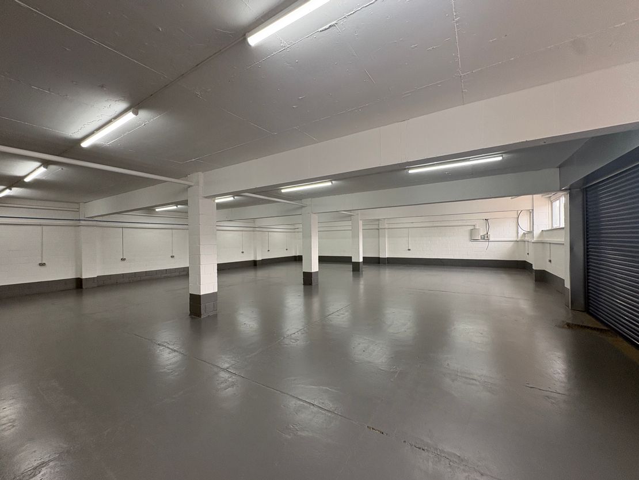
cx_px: 320
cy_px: 240
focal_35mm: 14
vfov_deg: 85.7
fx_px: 258
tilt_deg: +0.3
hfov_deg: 102.1
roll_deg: +1.7
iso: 64
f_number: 2.2
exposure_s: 1/111
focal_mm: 2.22
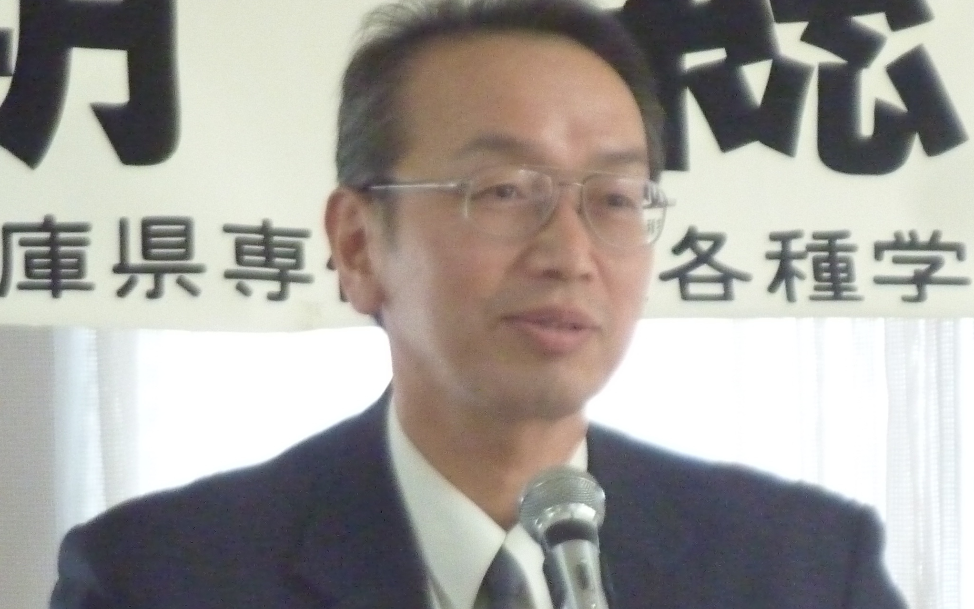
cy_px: 328
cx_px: 487
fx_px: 12292
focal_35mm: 463
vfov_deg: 2.8
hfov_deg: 4.5
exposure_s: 1/100
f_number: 4.7
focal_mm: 39.7
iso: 1250
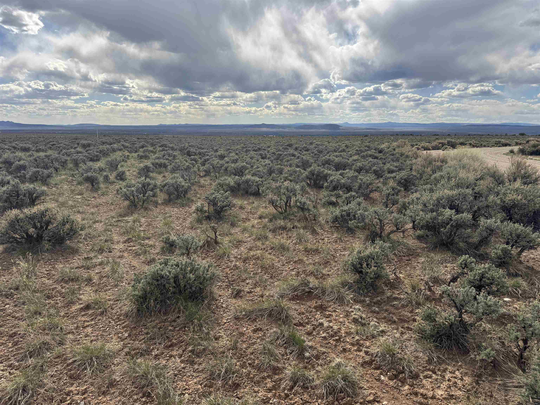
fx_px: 374
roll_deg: -0.3
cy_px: 202
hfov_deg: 71.6
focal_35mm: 24
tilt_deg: -12.0
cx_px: 270
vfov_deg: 56.8
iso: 80
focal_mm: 6.76
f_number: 1.78
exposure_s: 1/6410
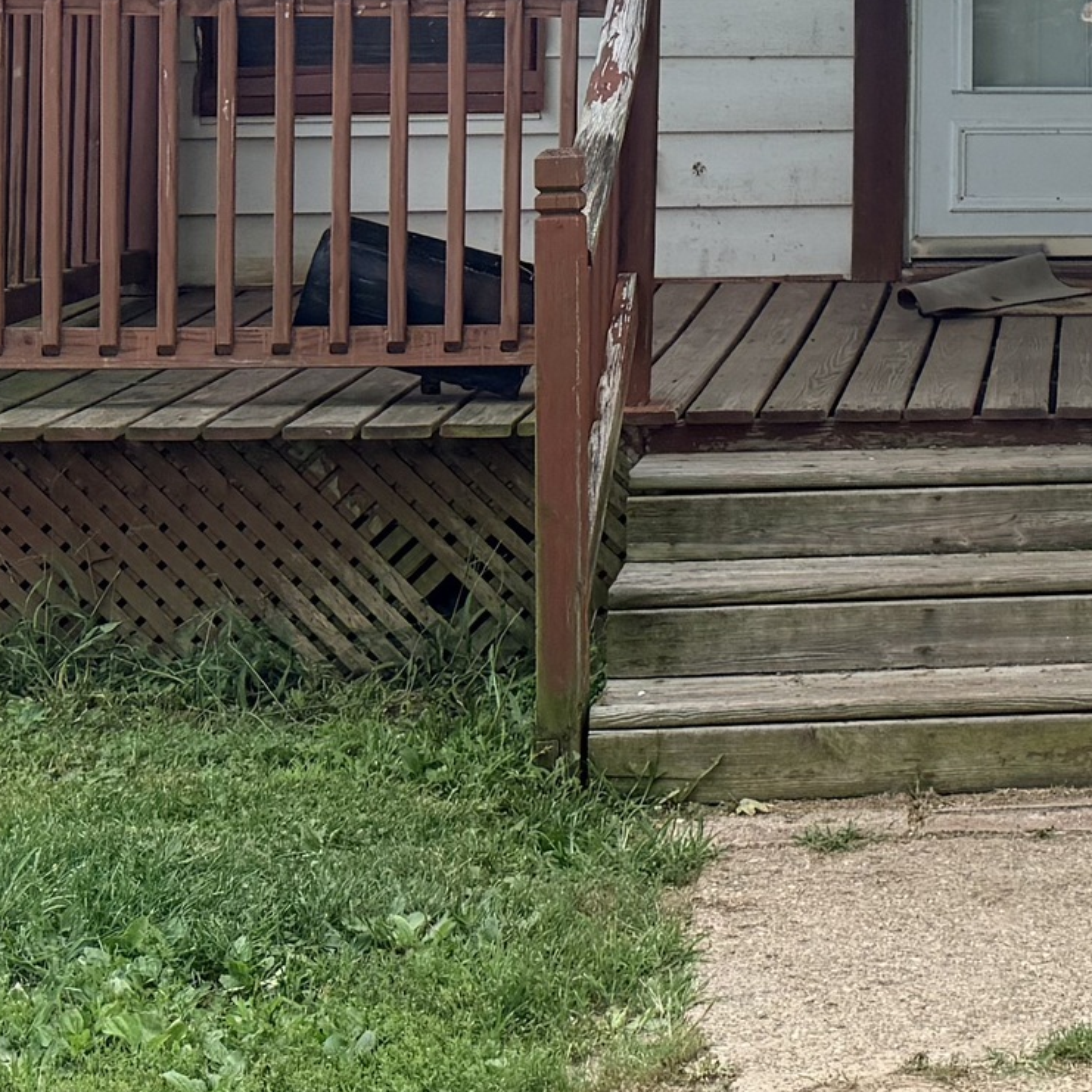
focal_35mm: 88
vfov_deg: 18.9
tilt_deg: +0.9
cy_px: -127
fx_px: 3141
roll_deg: +0.1
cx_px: 1373
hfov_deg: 18.5
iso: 100
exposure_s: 1/2801
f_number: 1.78
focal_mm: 6.76
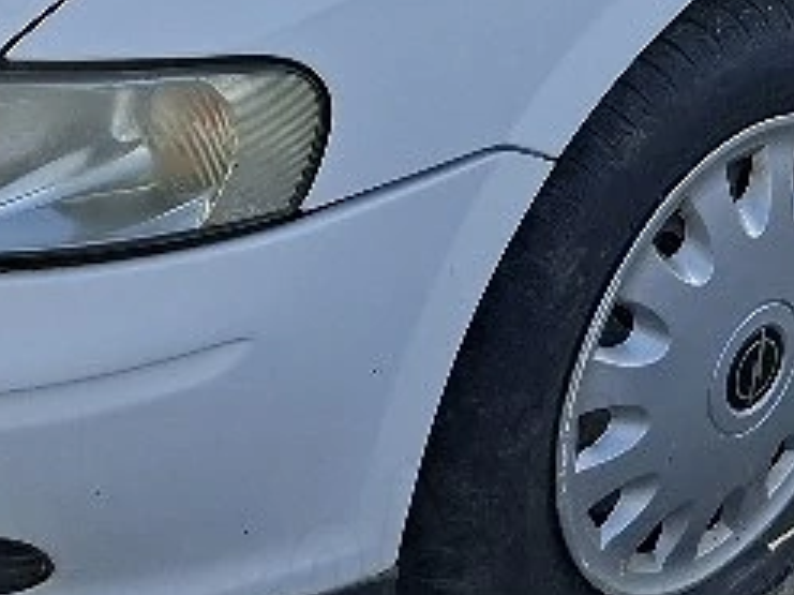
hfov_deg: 21.0
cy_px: -190
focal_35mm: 93
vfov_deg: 15.1
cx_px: 511
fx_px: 2132
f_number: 1.8
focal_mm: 5.54
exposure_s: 1/1667
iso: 50
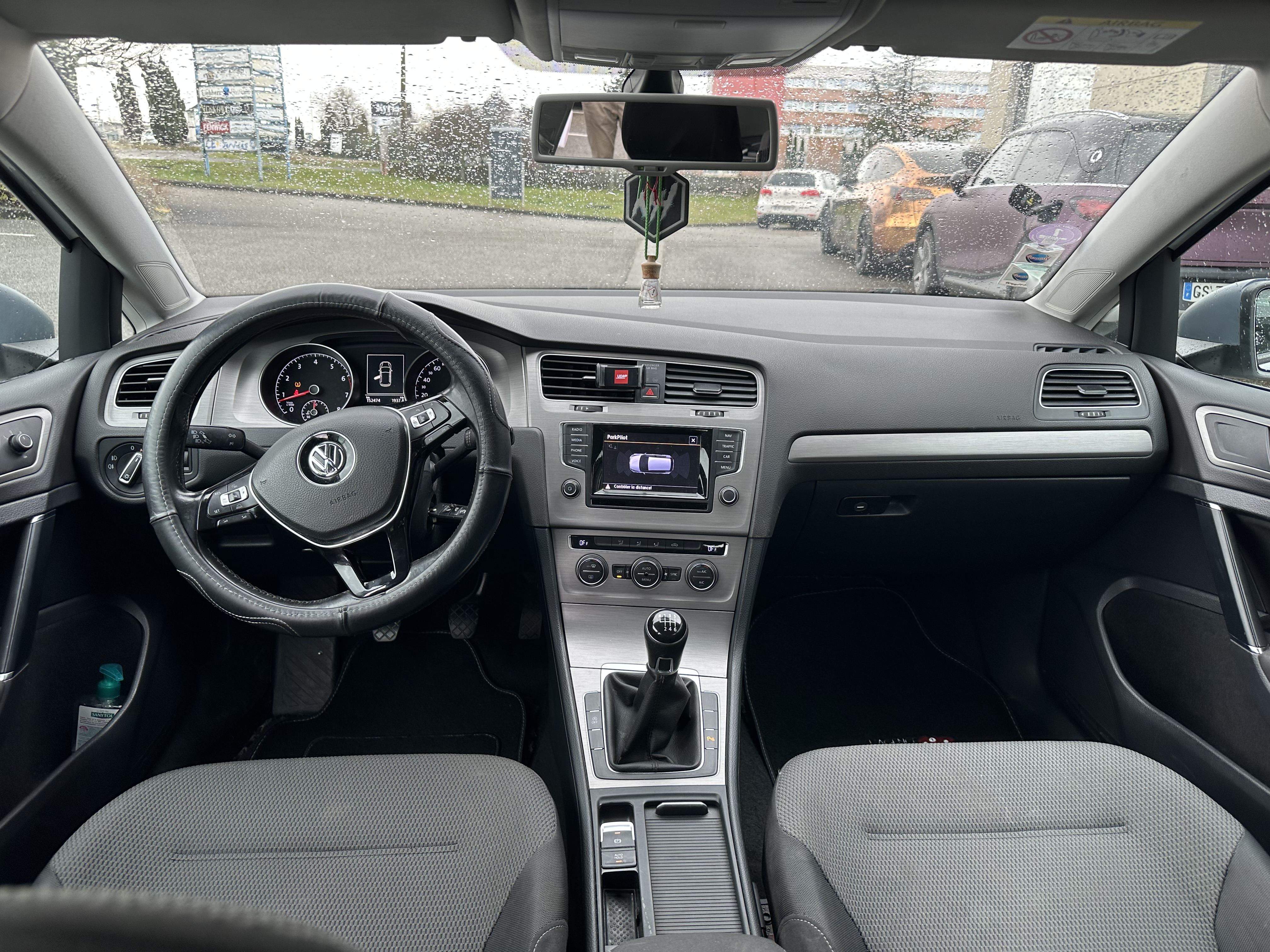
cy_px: 476
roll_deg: -1.2
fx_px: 881
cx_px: 635
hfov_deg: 71.6
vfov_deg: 56.8
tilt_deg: -16.1
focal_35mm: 24
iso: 80
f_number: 1.78
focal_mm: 6.86
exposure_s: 1/121
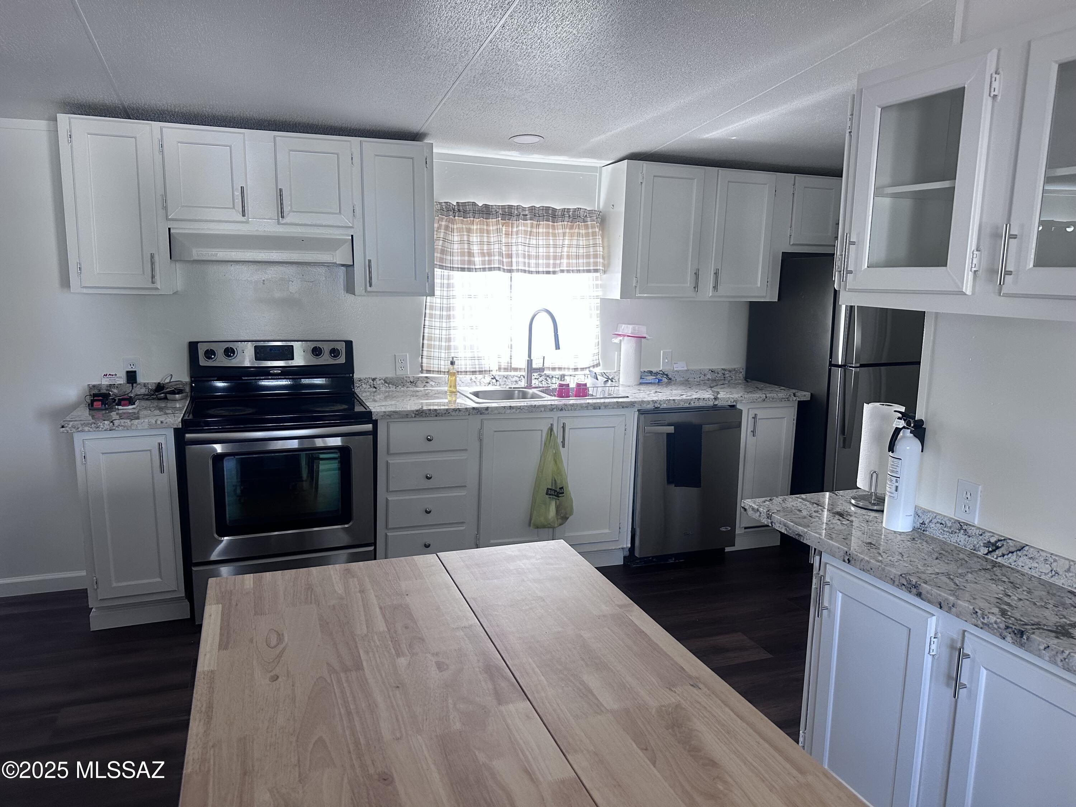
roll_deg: -1.4
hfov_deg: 71.6
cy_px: 404
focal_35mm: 24
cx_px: 538
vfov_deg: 56.8
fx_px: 746
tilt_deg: -9.5
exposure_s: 1/121
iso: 200
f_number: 1.78
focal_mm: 6.86
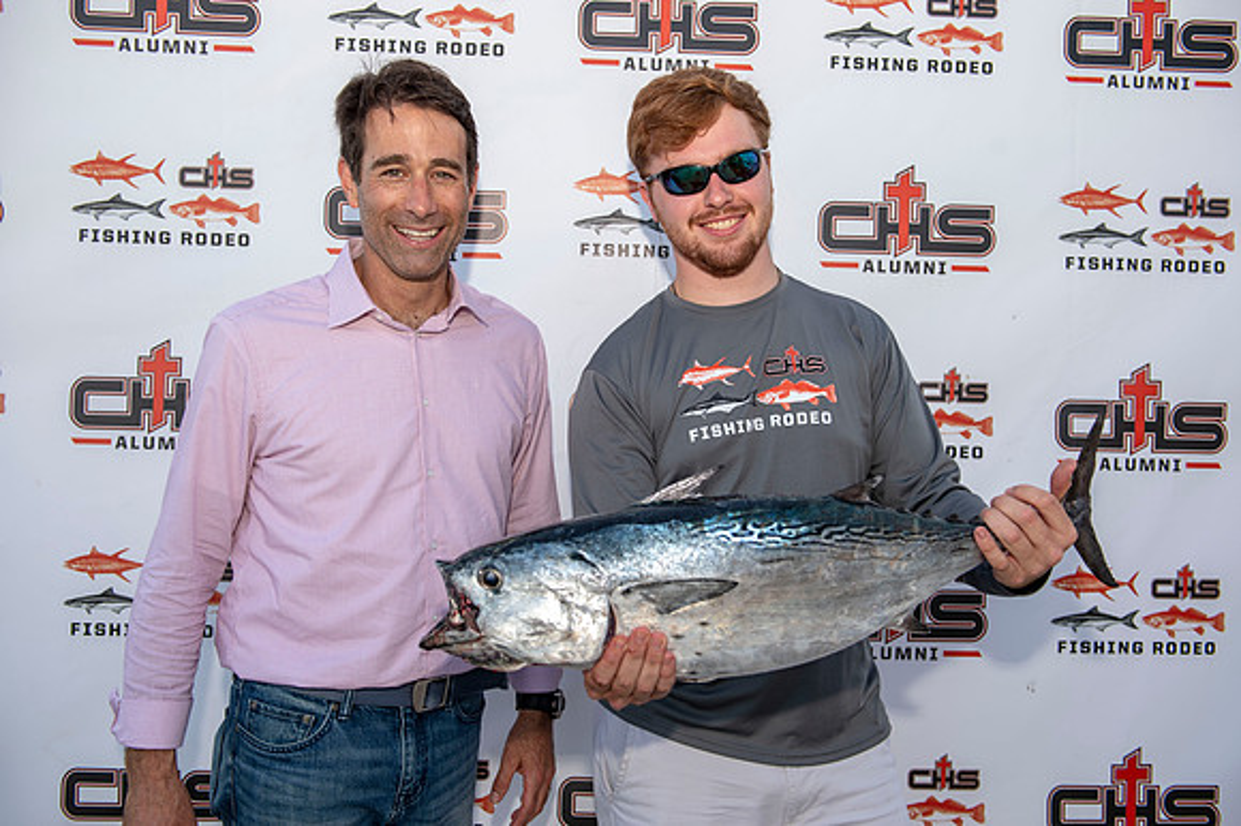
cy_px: 413
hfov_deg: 53.2
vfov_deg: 36.8
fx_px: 1240
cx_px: 620
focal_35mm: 36
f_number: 4.5
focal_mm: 36
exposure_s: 1/100
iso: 50
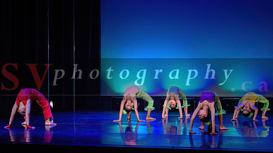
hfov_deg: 22.5
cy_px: 73
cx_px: 130
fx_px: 686
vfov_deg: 12.8
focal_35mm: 95
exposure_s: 1/250
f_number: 2.8
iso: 1600
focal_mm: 86
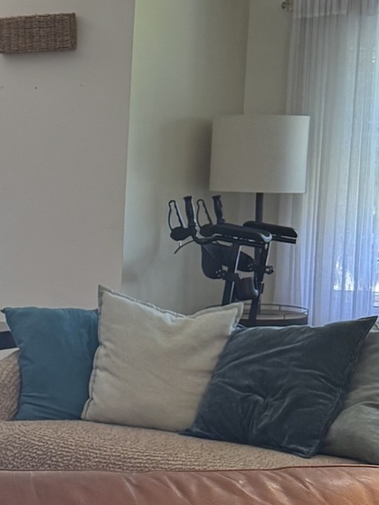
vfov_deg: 19.8
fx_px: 1446
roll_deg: -1.6
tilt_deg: -4.0
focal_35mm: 99
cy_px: 301
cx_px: -133
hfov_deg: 14.2
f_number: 1.78
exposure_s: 1/120
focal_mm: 6.76
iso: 160
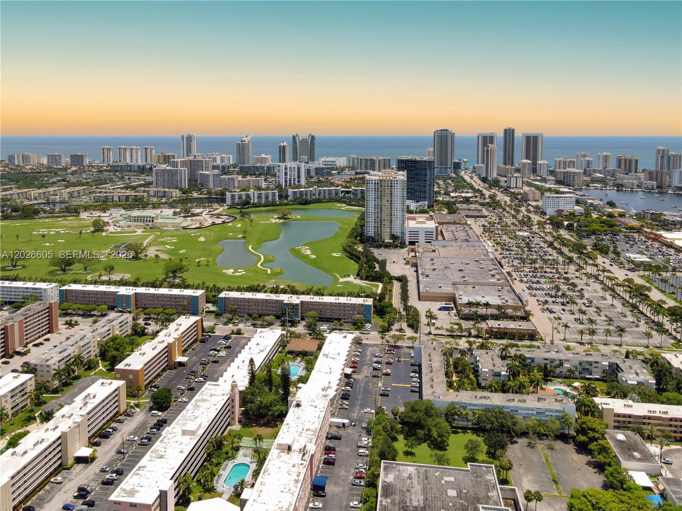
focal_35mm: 24
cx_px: 341
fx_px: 473
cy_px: 256
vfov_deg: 56.8
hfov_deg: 71.6
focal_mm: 4.5
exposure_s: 1/800
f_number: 2.8
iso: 100
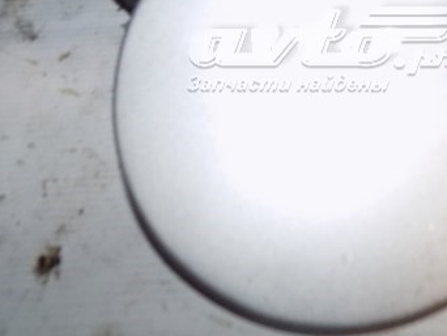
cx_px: 337
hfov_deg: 42.4
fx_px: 556
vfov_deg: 32.3
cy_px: 46
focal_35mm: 43
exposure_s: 1/30
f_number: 3.1
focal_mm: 4
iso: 200
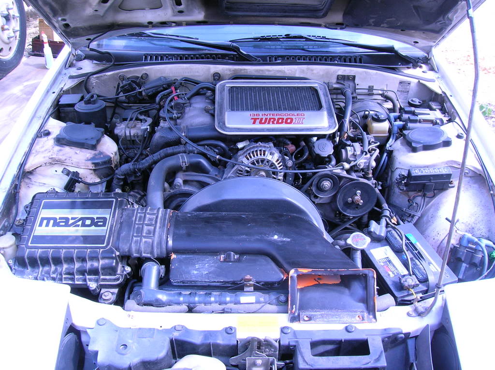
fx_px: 486
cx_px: 248
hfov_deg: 54.0
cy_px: 185
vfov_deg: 41.7
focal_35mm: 34
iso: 50
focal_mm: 5.7
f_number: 4.9
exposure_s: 1/53
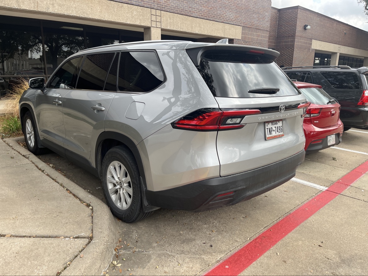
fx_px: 276
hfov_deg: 67.3
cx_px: 184
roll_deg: -0.4
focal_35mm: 26
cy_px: 138
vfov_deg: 53.1
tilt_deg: -15.0
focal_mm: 5.1
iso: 50
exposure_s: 1/649
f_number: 1.6
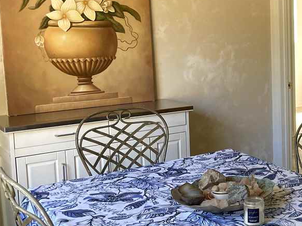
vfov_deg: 25.6
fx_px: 497
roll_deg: +0.8
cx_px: 307
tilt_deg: -6.9
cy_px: 92
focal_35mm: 57
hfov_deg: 31.1
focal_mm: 4.2
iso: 125
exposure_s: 1/121
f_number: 1.6
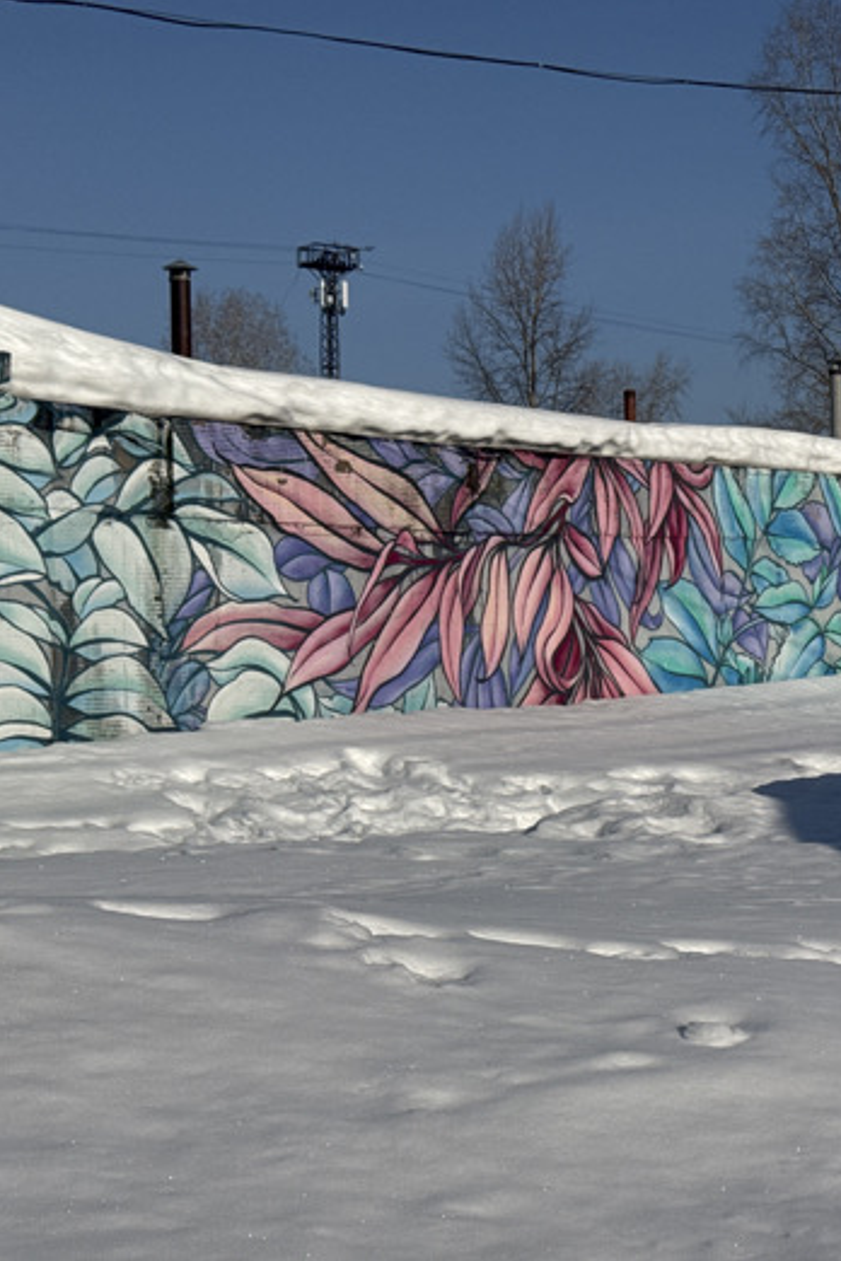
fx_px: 2348
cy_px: 629
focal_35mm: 67
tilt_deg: +1.6
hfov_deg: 19.8
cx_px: 805
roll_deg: +0.8
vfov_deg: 30.1
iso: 64
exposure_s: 1/15385
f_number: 1.78
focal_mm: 6.76
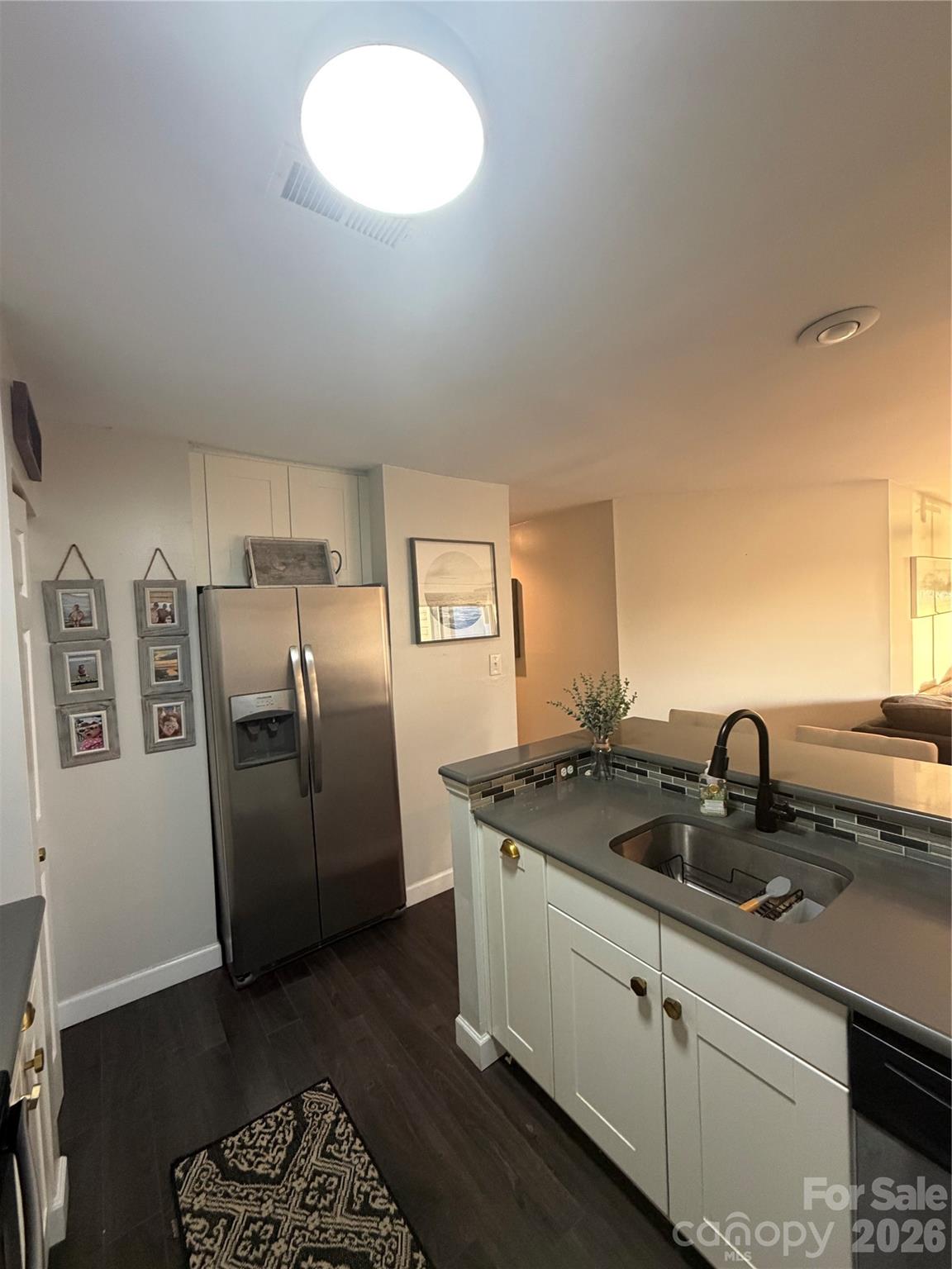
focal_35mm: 14
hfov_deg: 85.7
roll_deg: +3.4
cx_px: 476
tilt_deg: -1.9
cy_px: 634
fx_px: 513
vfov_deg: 102.1
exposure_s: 1/60
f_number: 2.2
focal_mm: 2.22
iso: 400
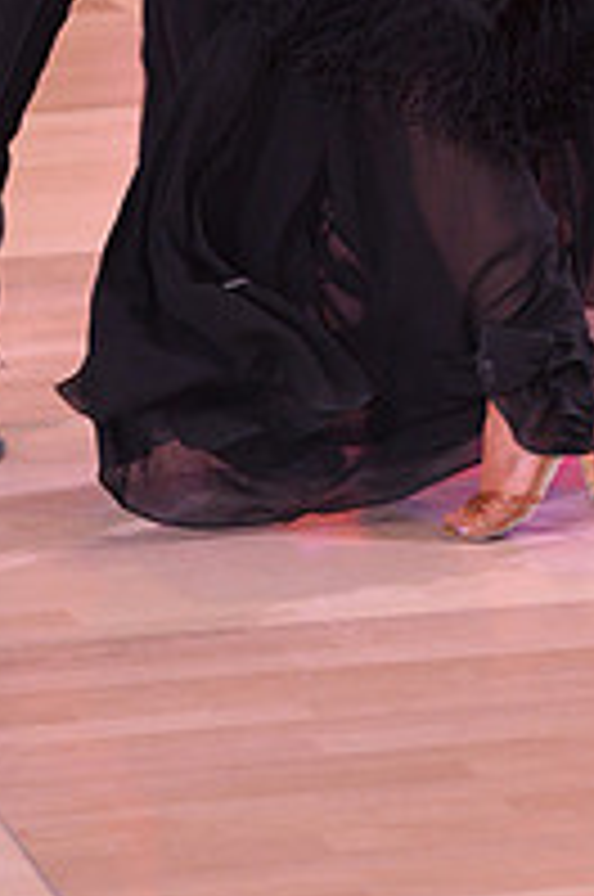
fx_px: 8841
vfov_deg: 5.7
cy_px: -392
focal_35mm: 356
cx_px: 362
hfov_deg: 3.8
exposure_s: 1/250
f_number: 5.6
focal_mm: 122
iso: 1600
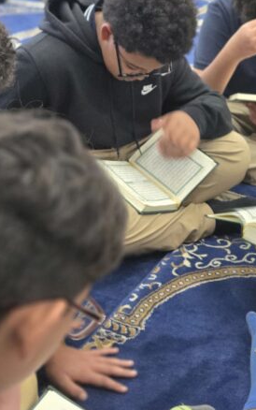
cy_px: 110
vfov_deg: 35.0
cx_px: 170
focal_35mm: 57
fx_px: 636
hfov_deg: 22.7
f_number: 1.8
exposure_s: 1/60
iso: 640
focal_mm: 5.4
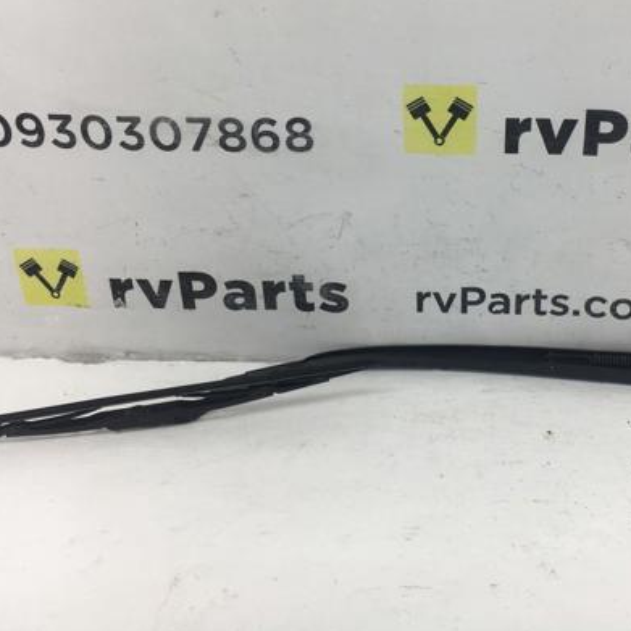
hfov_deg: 39.4
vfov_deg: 39.8
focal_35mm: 42
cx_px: 433
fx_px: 866
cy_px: 250
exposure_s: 1/100
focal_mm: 4.15
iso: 32
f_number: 2.2
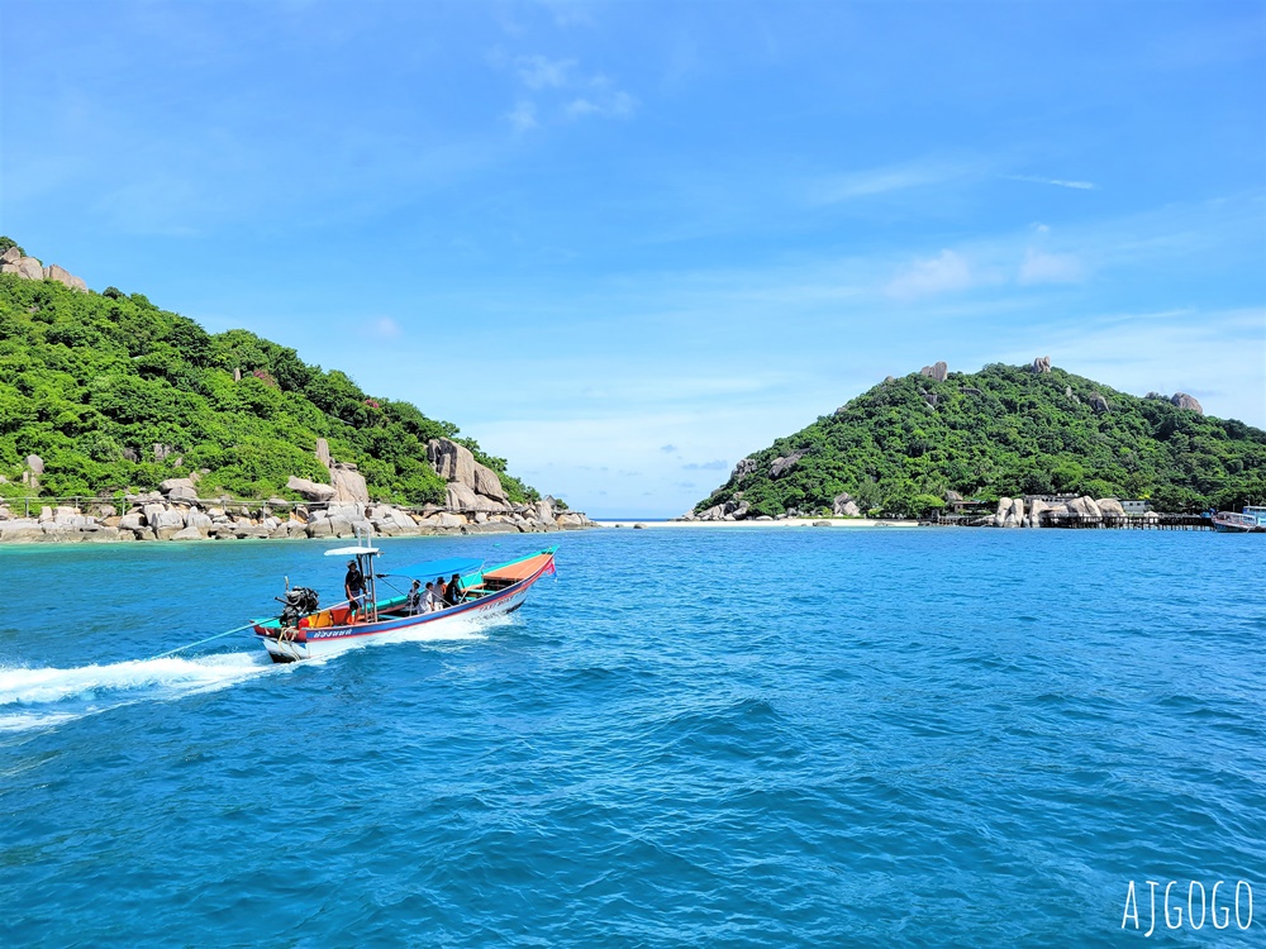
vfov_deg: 53.1
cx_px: 633
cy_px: 474
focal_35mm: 26
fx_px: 951
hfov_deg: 67.3
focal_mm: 5.4
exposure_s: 1/2391
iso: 40
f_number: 1.8
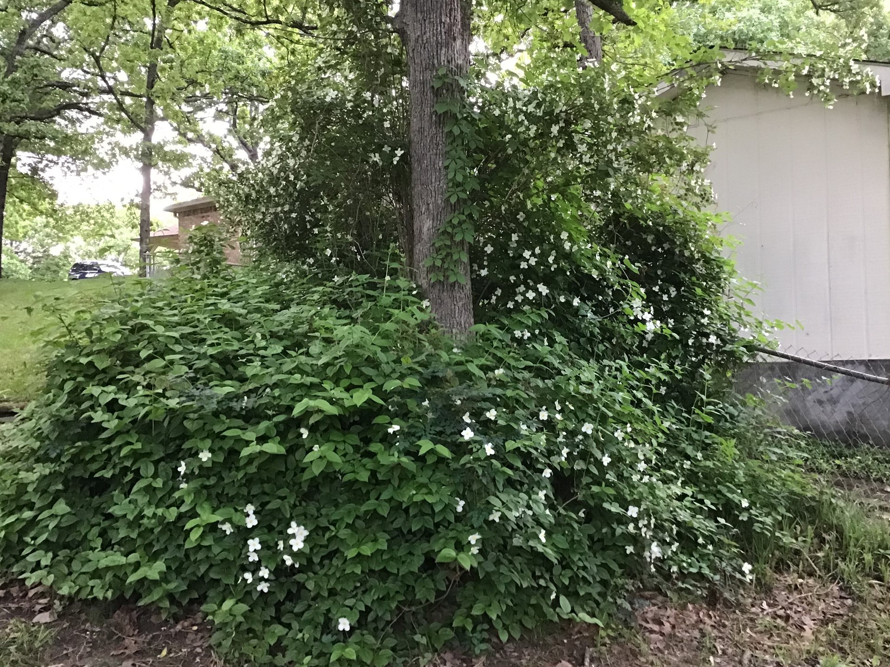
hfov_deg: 55.3
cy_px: 338
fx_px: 848
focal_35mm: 33
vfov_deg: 42.9
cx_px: 467
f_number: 2.4
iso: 200
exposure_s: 1/30
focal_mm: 3.3
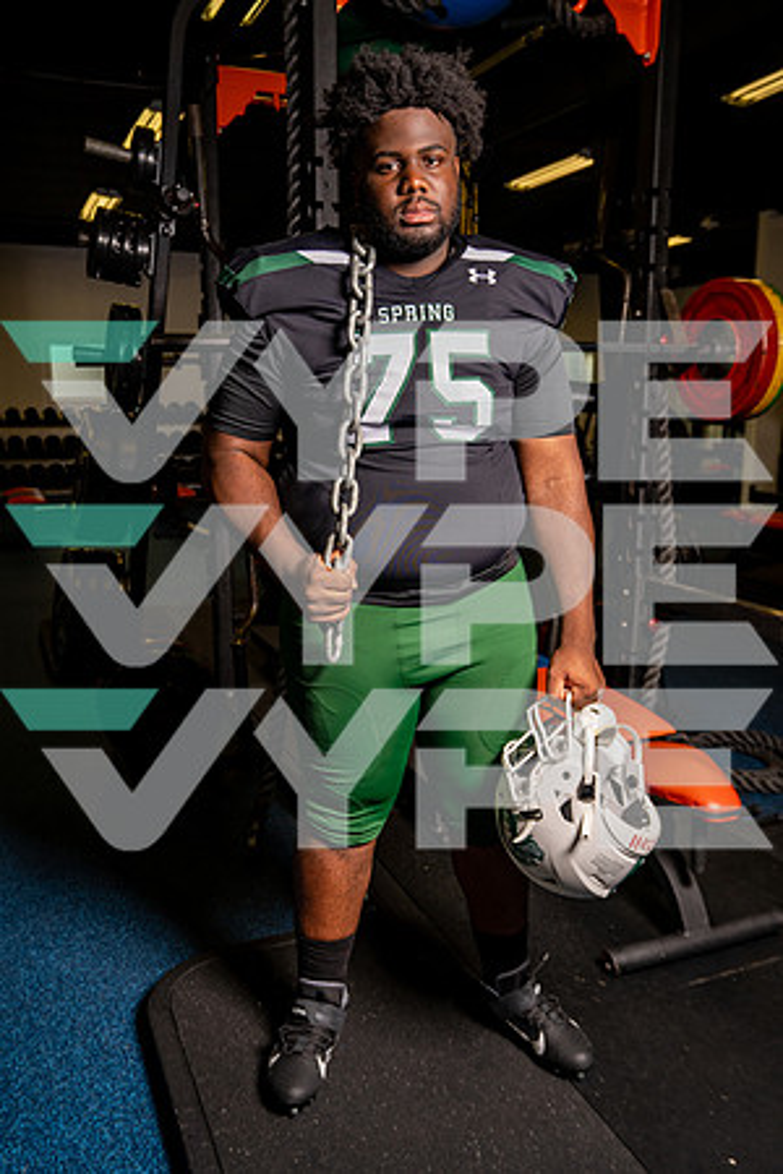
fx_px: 979
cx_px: 392
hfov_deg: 43.6
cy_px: 587
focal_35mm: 30
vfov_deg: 61.9
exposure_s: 1/500
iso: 320
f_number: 4.5
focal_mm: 30
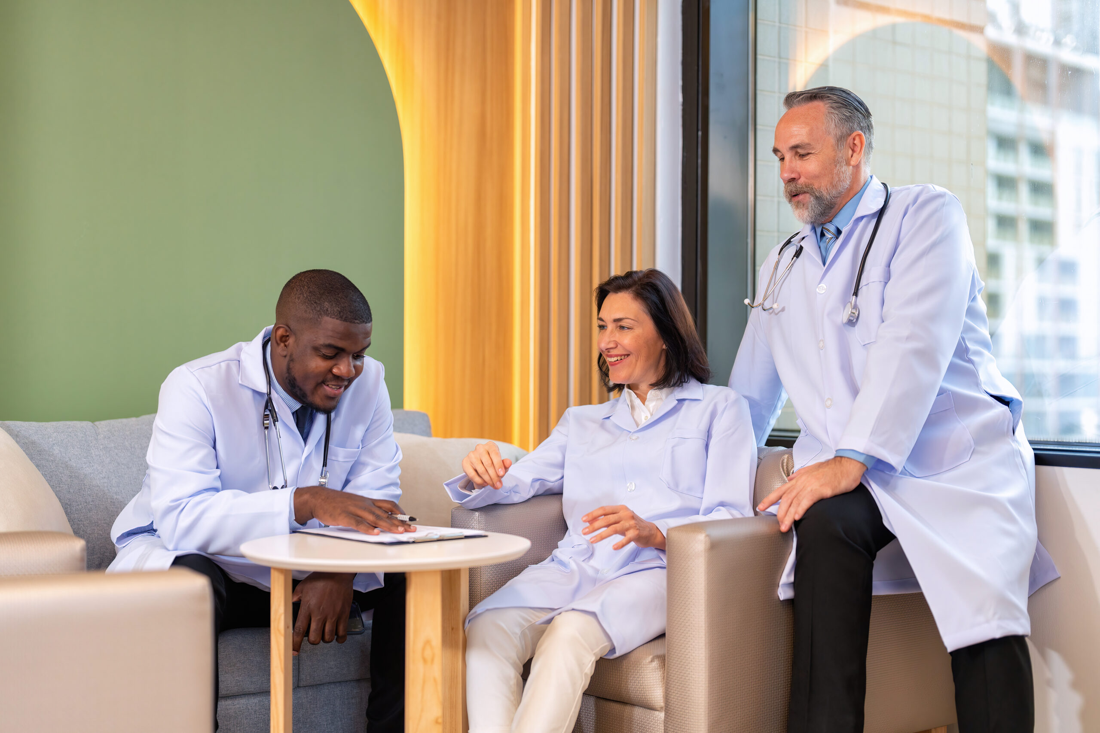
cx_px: 550
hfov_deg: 39.6
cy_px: 366
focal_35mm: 50
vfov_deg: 27.0
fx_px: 1528
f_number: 1.4
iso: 320
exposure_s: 1/250
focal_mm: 50
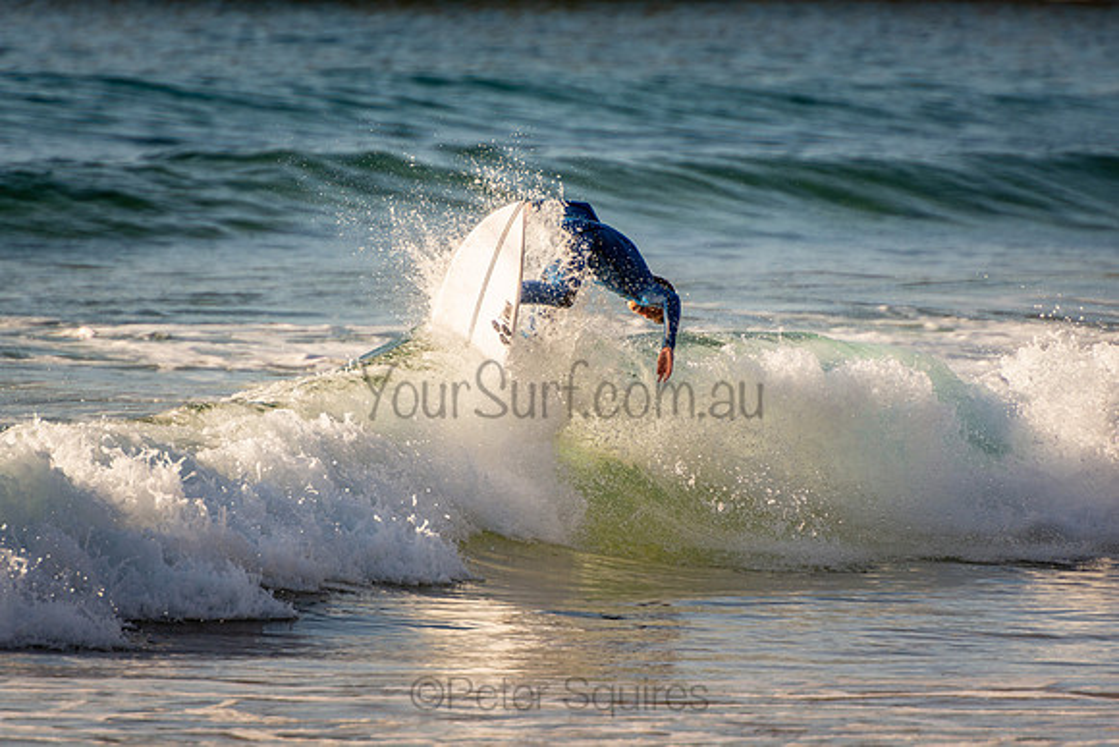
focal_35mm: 600
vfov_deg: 2.3
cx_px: 560
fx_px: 18653
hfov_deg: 3.4
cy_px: 374
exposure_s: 1/1250
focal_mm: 400
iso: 360
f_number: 5.6
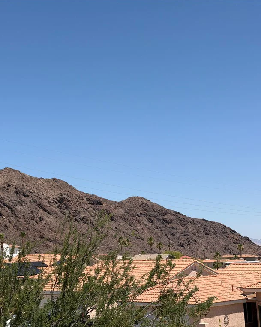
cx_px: 69
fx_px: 609
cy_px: 164
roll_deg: +2.1
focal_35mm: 63
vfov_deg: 30.0
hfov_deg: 24.0
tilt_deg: +8.3
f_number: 1.78
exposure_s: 1/6536
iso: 64
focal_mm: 6.76
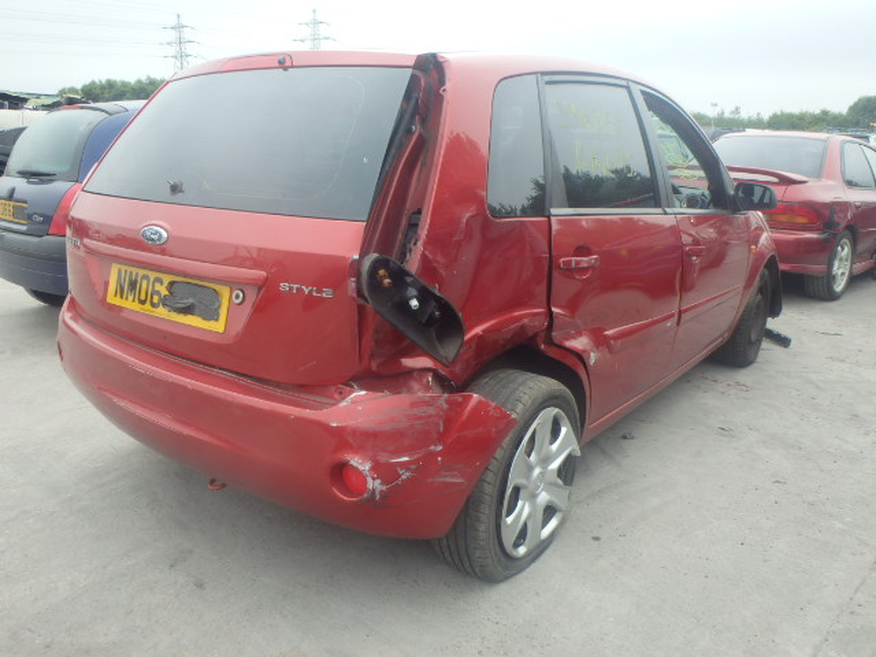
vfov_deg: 49.7
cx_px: 438
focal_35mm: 28
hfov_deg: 63.4
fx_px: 709
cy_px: 328
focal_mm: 5
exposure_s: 1/125
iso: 125
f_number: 3.9
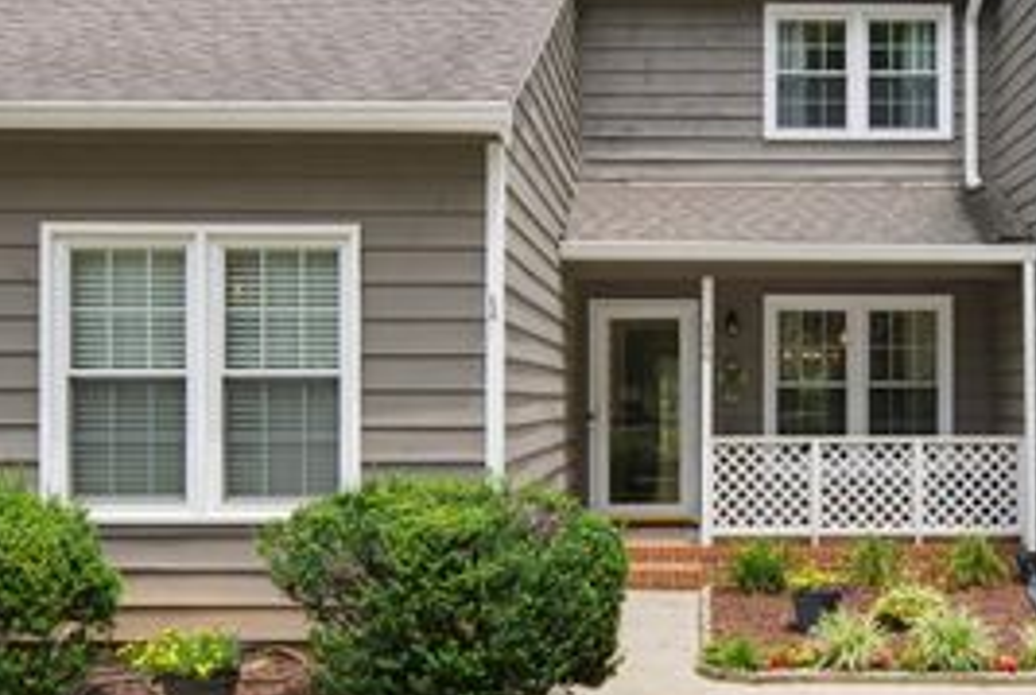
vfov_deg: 29.9
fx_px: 1297
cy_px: 398
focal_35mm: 45
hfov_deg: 42.5
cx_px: 745
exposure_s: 1/30
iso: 125
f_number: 7.1
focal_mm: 24
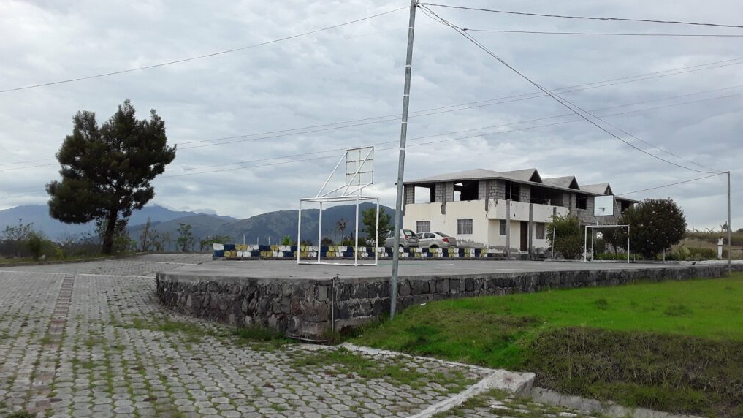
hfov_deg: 58.0
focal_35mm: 34
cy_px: 251
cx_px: 370
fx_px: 670
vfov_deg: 34.5
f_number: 2.2
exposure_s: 1/850
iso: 40
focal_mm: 3.3
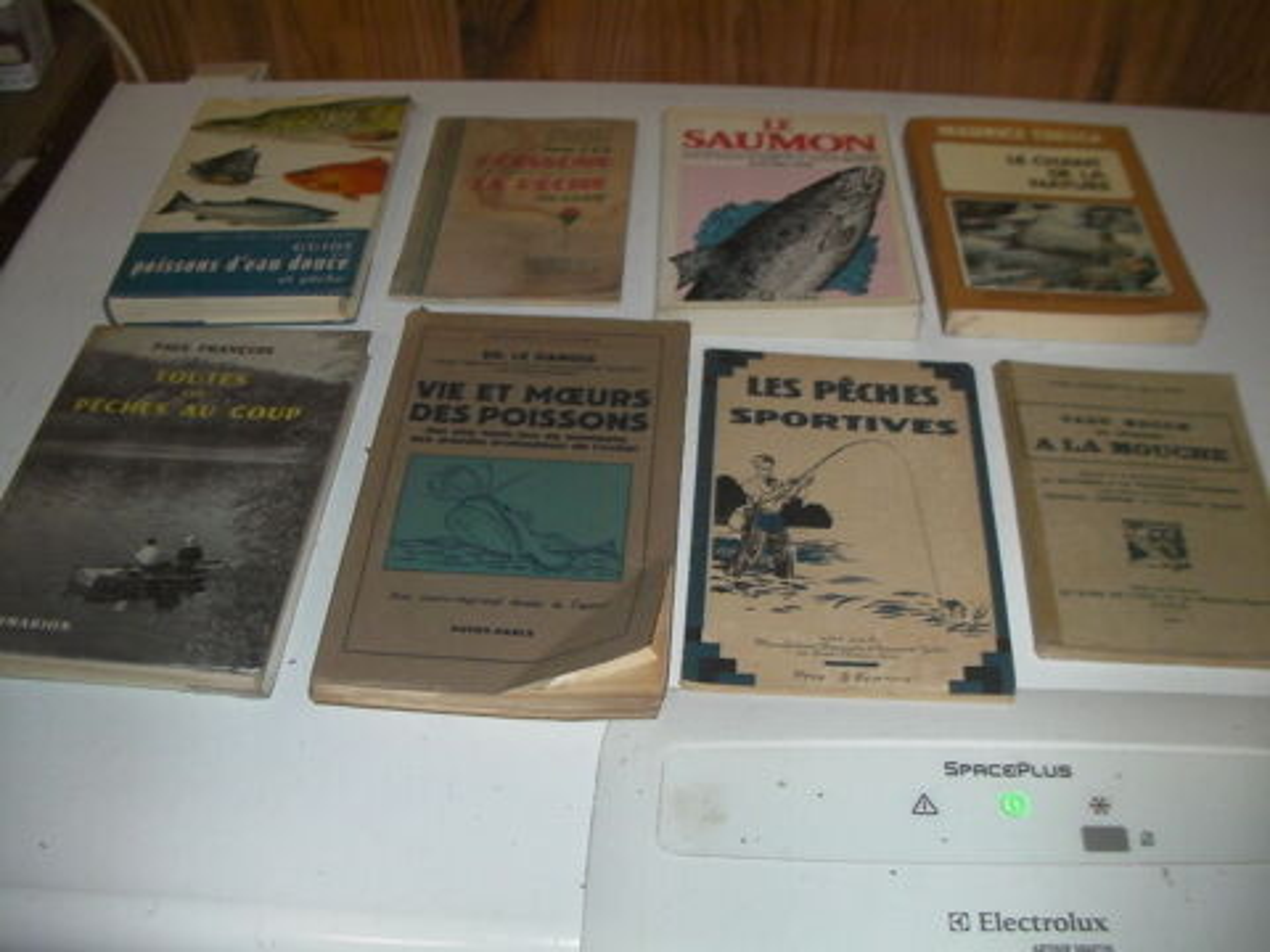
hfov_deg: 49.0
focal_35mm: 38
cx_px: 635
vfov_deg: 37.7
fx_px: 1394
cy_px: 476
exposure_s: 1/30
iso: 200
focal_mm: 6.3
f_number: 3.5
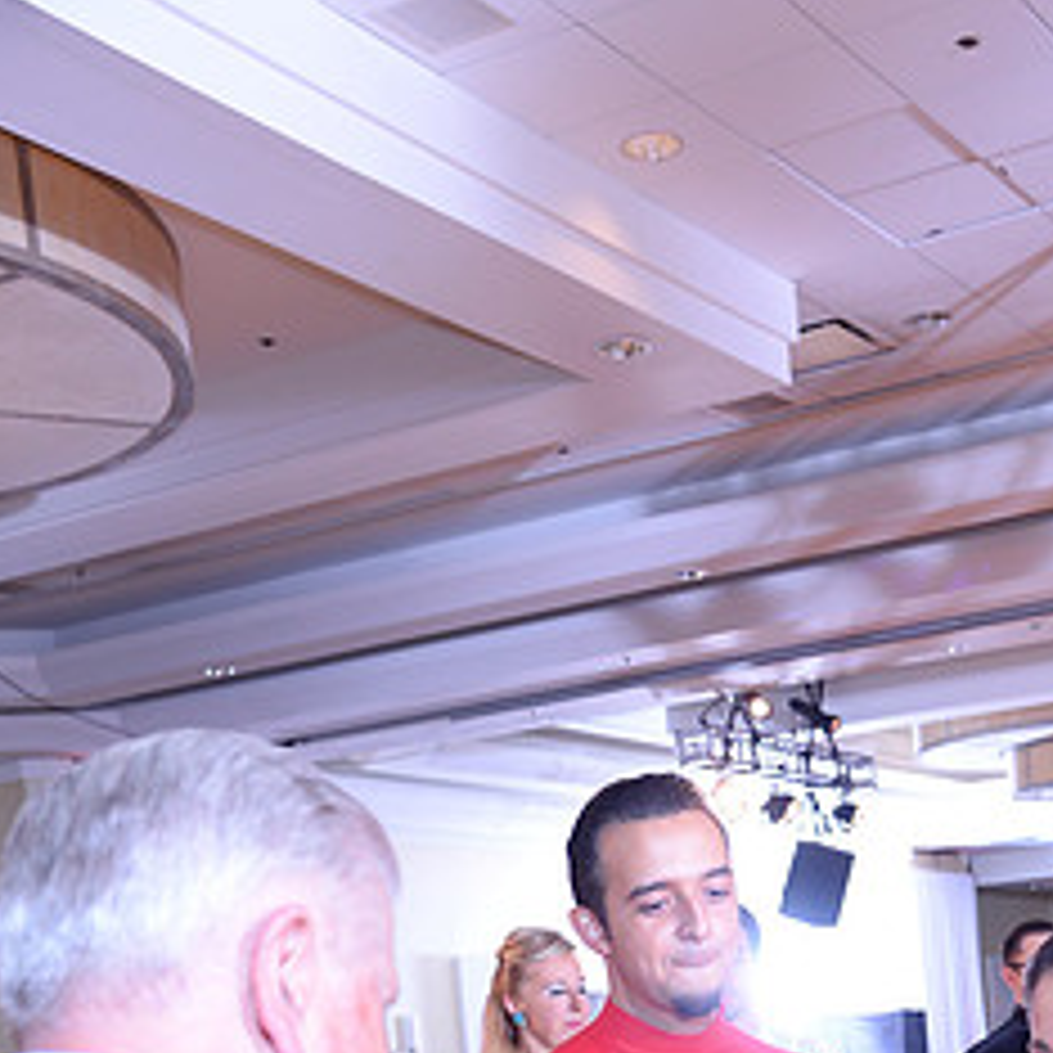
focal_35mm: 63
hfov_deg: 26.9
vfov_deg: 24.7
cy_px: 1264
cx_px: 812
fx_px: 2168
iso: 1250
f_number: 4.5
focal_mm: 30
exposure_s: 1/250
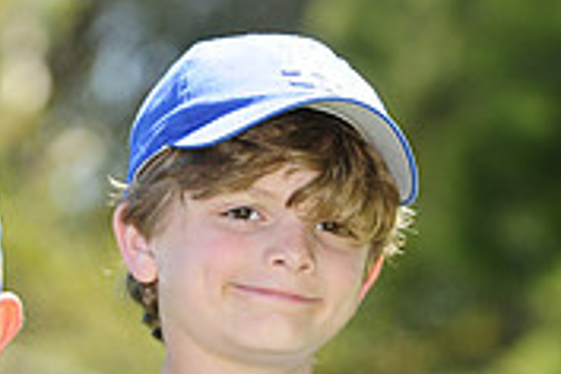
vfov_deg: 2.5
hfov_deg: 3.8
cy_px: 525
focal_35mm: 541
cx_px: -51
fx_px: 8430
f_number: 4
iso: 200
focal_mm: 110
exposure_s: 1/640
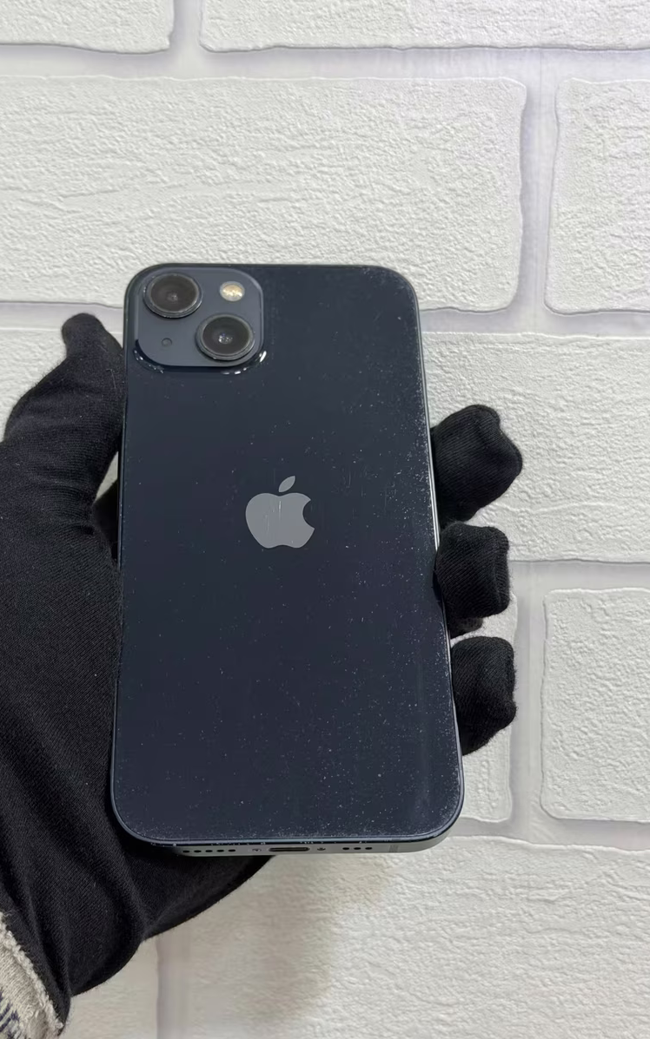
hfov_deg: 25.3
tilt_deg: +0.5
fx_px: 1446
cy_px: 519
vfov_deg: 39.6
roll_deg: -1.1
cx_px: 305
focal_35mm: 51
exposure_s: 1/50
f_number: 1.78
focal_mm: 6.76
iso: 80
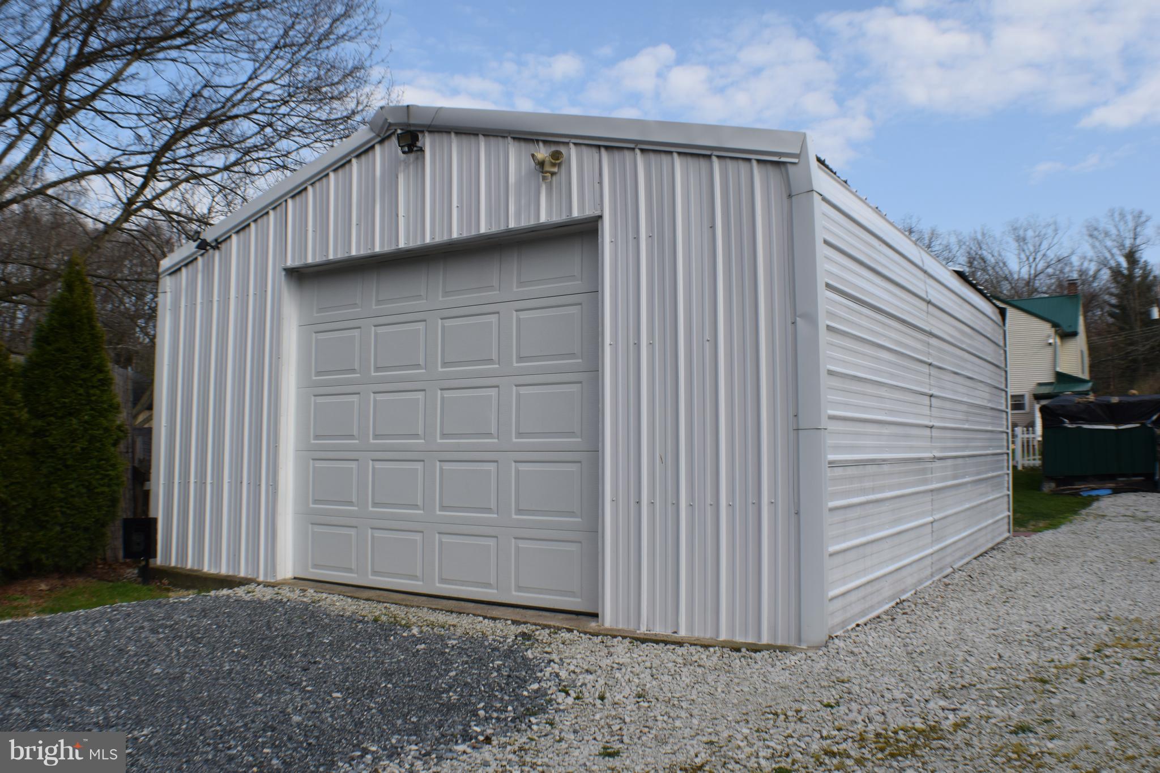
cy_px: 386
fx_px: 1208
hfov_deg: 51.3
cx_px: 580
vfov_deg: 35.5
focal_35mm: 38
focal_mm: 25
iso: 200
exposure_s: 1/320
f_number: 9
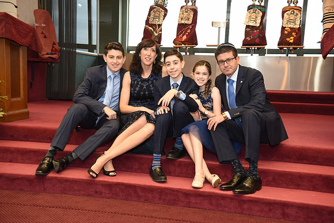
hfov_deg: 44.5
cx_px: 167
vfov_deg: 30.5
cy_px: 112
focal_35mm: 44
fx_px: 408
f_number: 5.6
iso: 2000
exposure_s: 1/60
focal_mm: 44
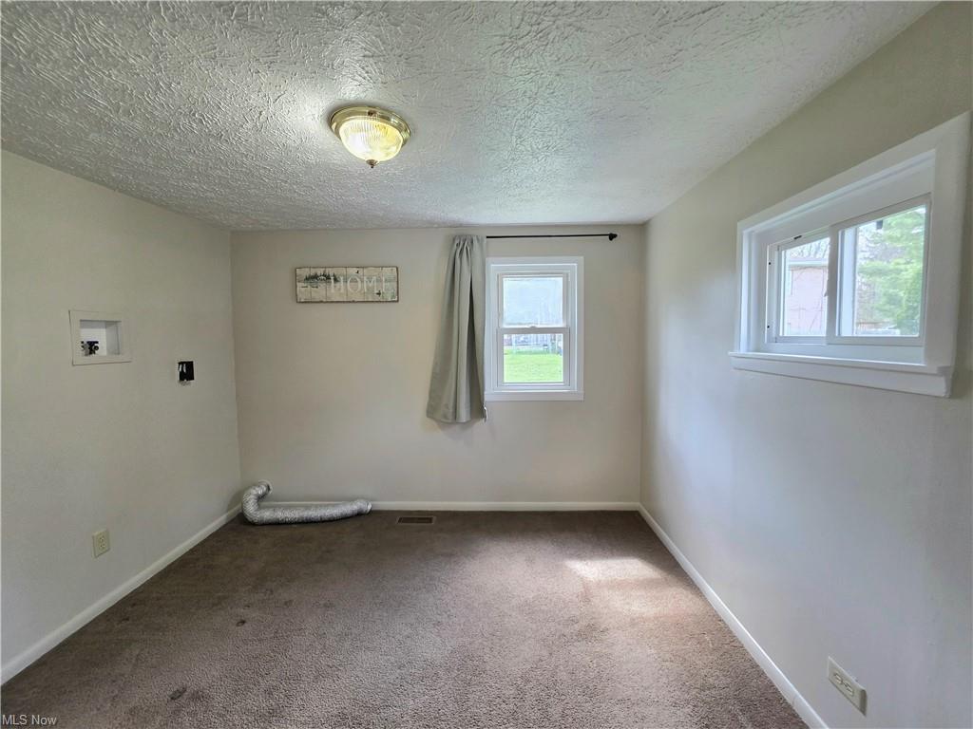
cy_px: 364
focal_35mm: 13
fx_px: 365
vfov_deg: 89.9
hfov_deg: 106.2
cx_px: 486
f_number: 1.9
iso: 160
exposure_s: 1/120
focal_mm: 2.2
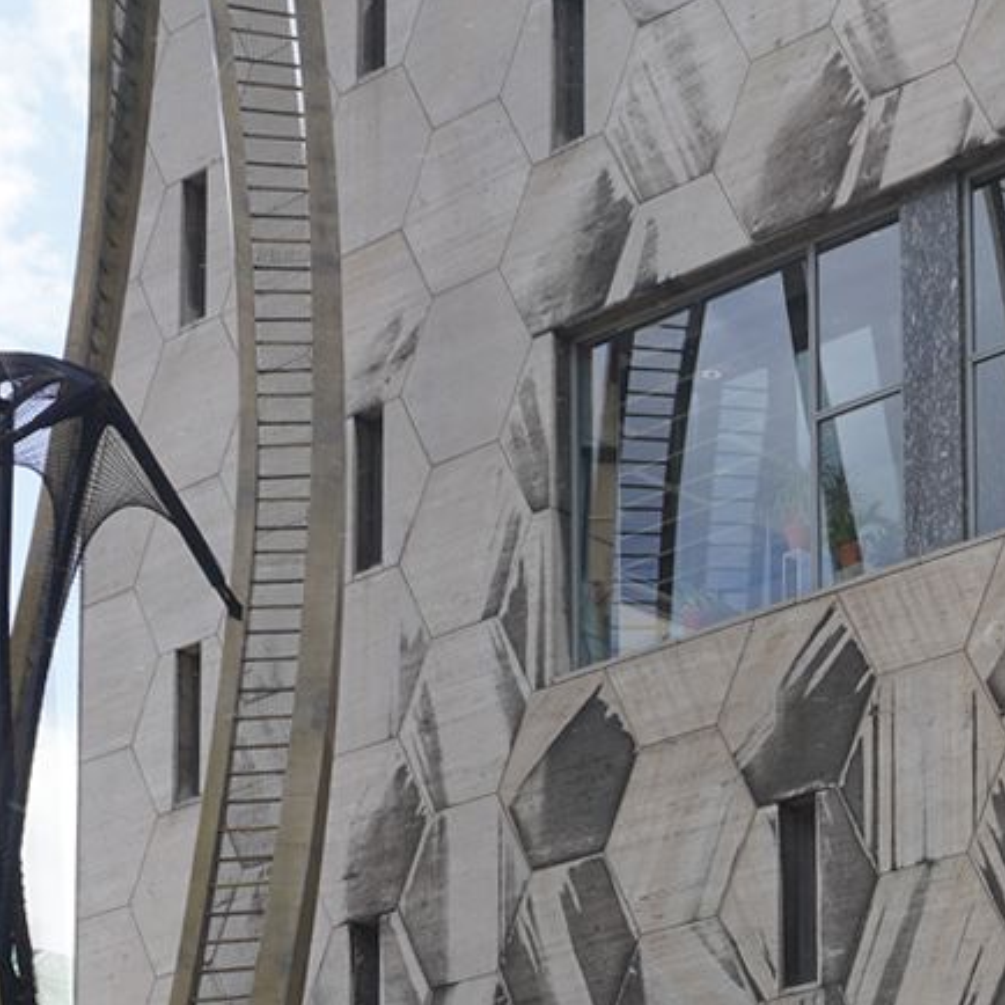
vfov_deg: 17.0
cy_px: 1443
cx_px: 1125
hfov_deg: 17.8
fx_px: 3088
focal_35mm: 94
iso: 100
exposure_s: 1/100
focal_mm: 24
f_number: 13
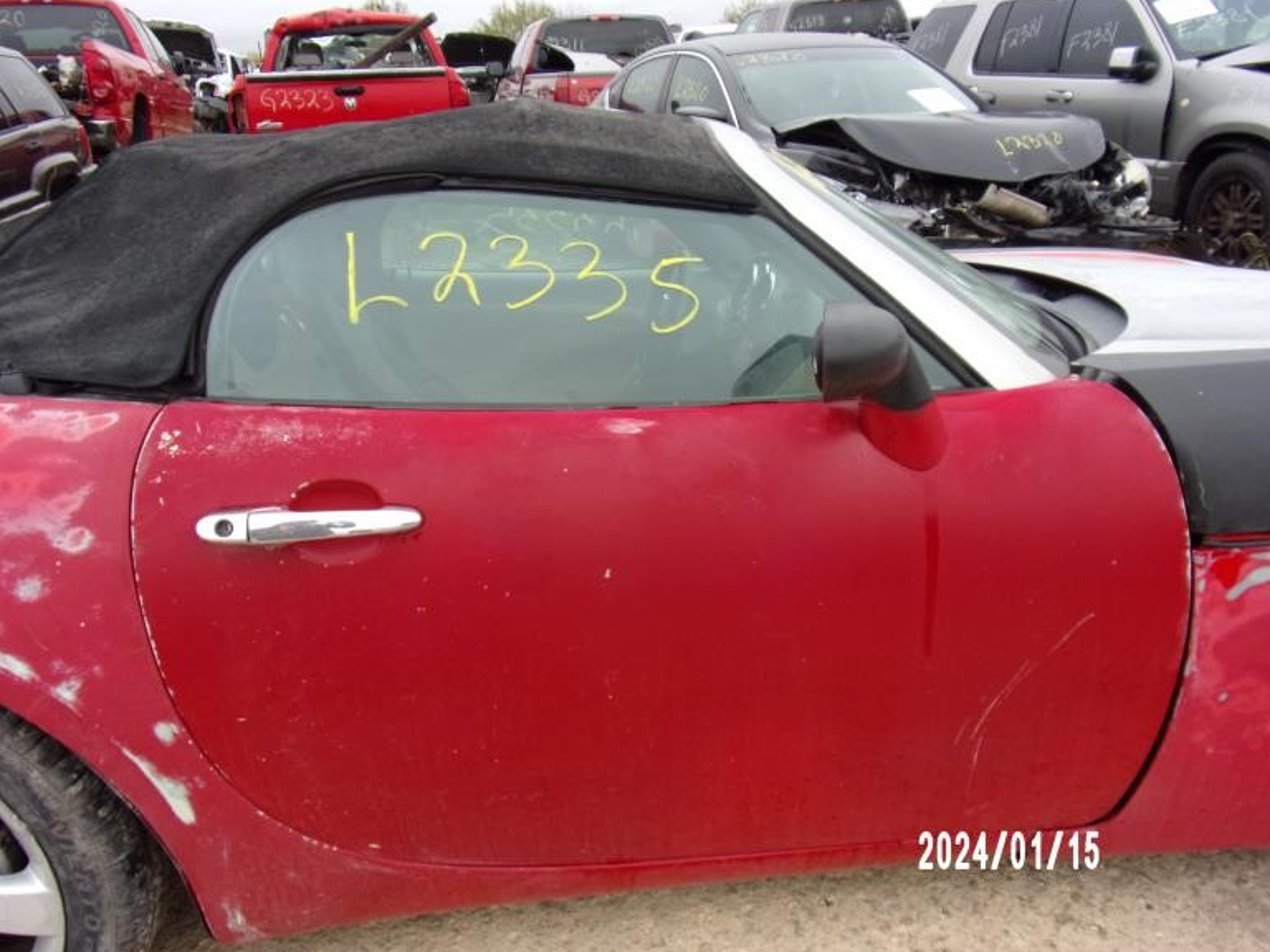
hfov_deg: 69.4
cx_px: 633
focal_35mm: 25
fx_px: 917
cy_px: 464
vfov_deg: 54.9
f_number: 3.3
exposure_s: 1/100
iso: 80
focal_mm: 4.3
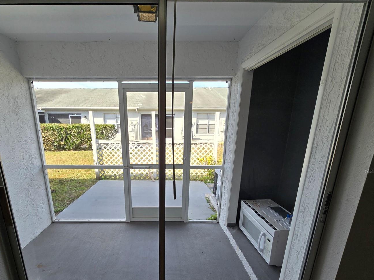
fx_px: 173
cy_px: 171
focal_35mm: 16
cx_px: 162
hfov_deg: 93.9
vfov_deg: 77.0
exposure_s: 1/308
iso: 50
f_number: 2.2
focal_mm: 2.2
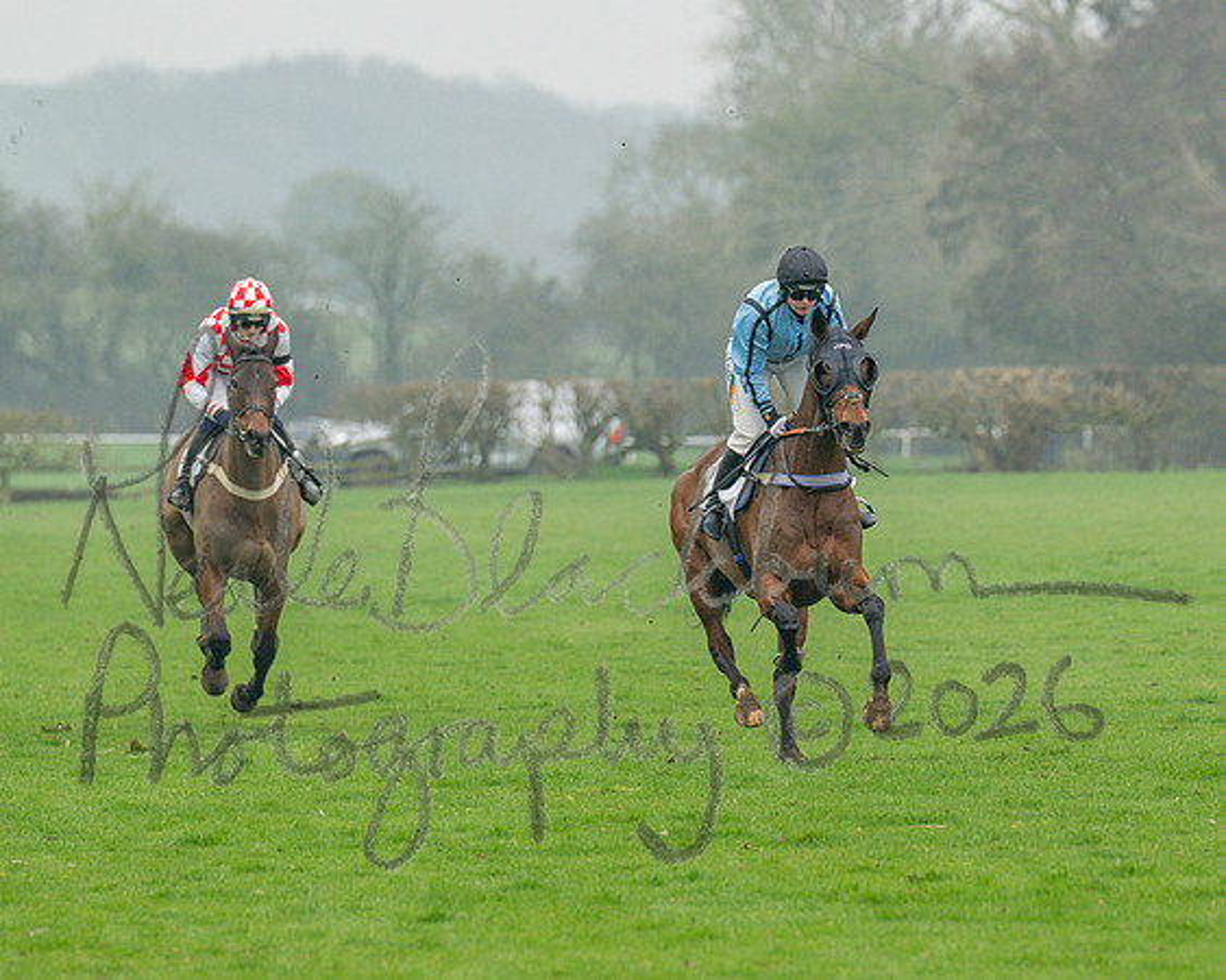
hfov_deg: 4.6
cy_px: 475
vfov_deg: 3.7
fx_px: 15367
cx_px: 766
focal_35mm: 424
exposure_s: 1/1250
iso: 400
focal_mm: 200
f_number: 4
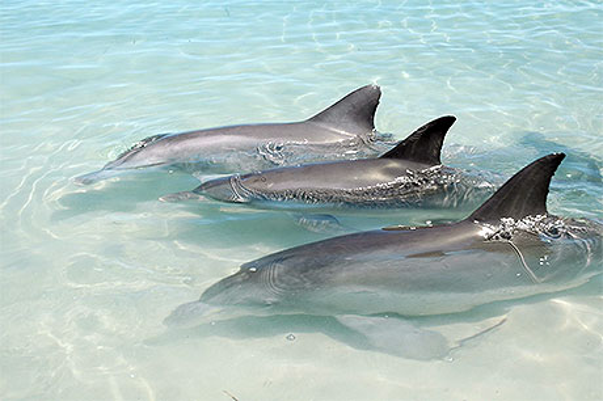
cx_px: 302
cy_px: 200
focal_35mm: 44
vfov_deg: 30.8
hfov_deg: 45.0
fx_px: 728
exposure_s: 1/40
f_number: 22
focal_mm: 29
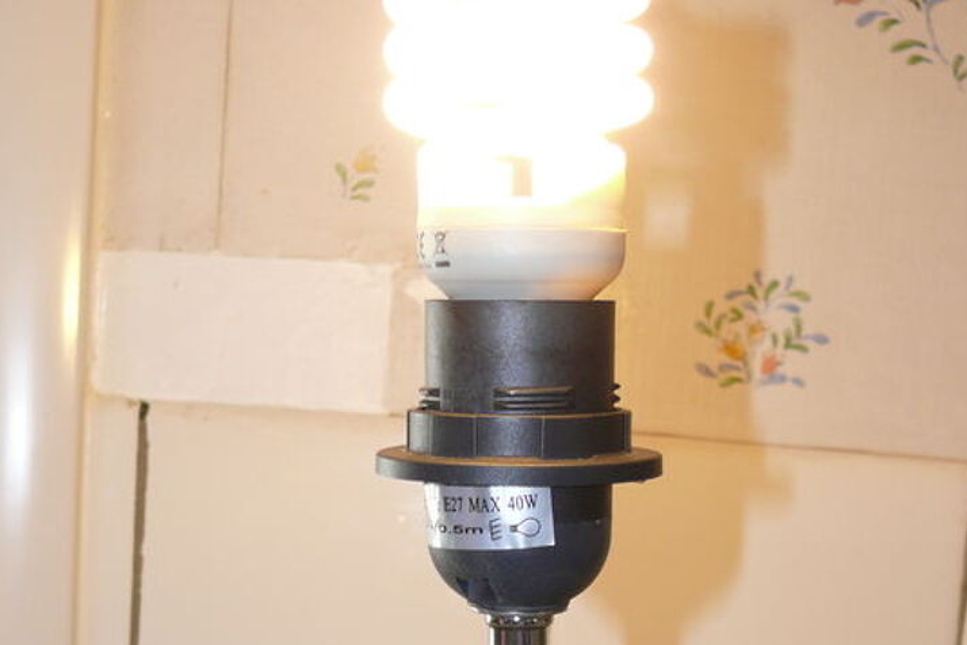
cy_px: 795
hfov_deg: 29.6
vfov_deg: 18.8
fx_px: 1826
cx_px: 429
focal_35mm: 68
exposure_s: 1/50
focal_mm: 7.5
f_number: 2.8
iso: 100
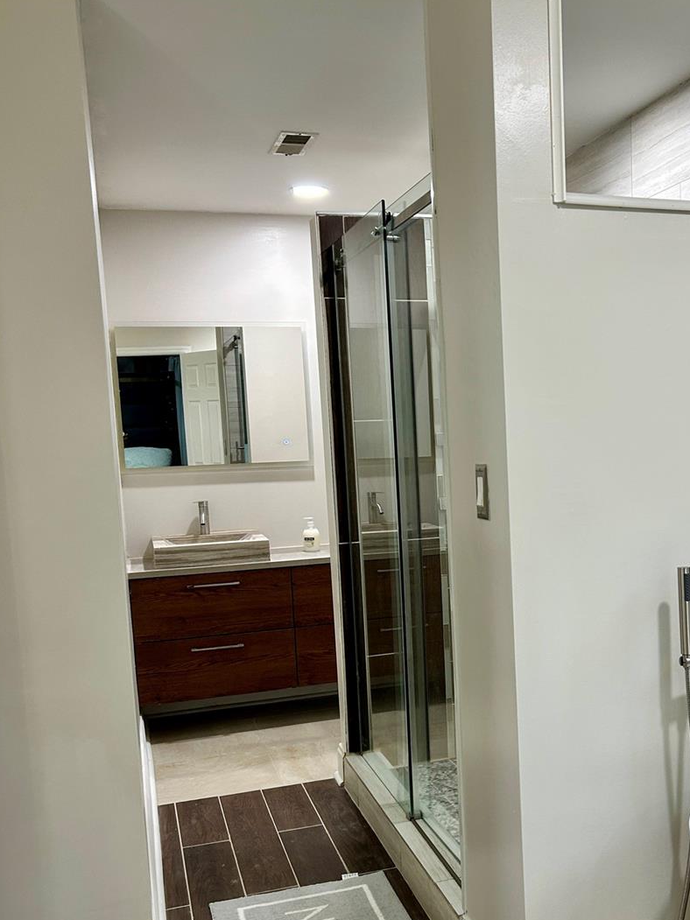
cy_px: 541
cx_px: 496
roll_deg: +1.8
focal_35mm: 38
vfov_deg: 48.8
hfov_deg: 37.0
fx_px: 1010
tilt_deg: -6.1
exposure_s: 1/60
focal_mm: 5.7
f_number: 1.5
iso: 100
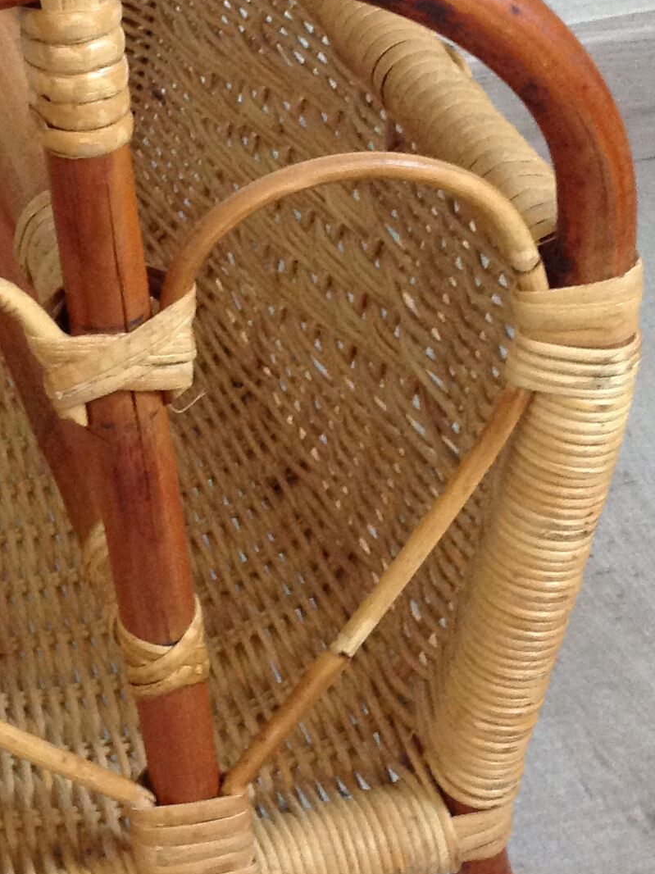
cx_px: 124
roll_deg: +8.4
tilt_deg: -32.5
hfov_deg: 17.2
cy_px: 342
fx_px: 2145
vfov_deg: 23.0
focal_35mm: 85
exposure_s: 1/15
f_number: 2.4
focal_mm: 4.28
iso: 320
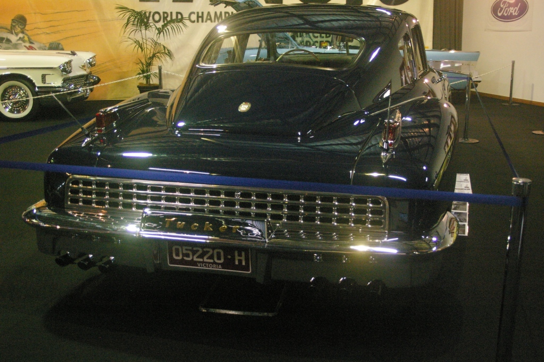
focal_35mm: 42
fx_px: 634
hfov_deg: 46.4
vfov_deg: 31.8
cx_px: 272
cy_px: 181
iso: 3200
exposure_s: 1/60
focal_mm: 28
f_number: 4
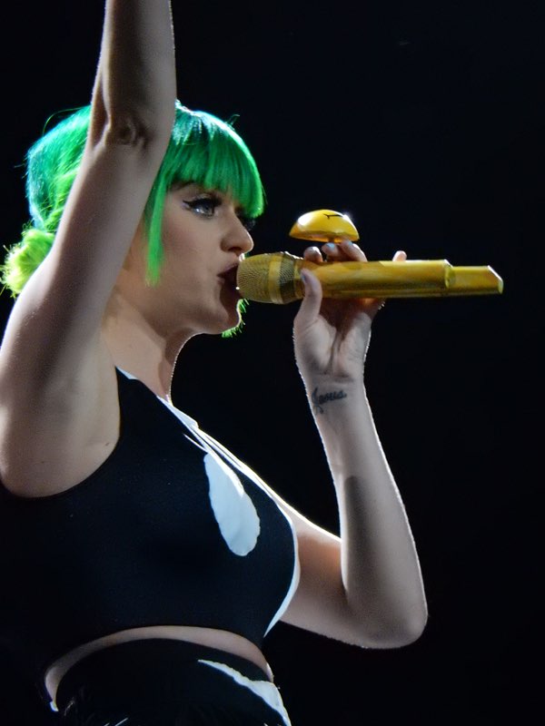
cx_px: 272
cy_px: 363
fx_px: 9446
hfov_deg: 3.3
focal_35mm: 450
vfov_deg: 4.4
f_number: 6.3
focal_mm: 81
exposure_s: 1/80
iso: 1600
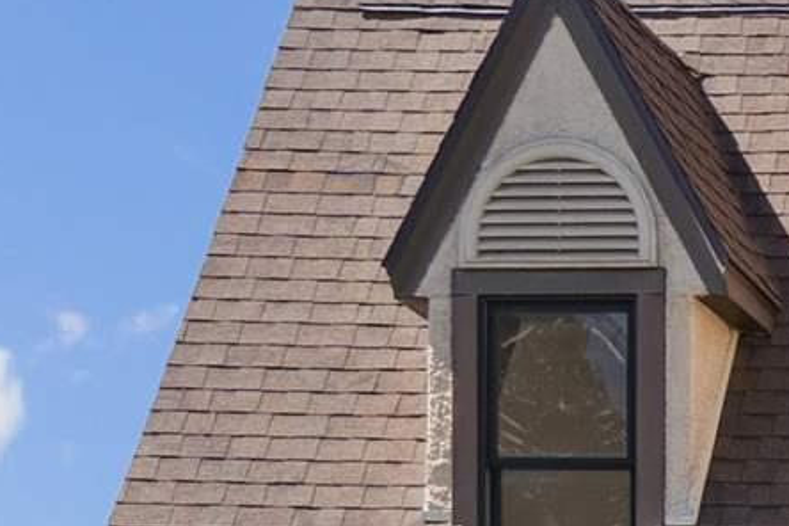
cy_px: 501
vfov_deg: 8.6
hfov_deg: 11.0
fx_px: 3484
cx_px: 1866
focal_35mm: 159
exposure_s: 1/1000
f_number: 9
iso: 800
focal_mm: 23
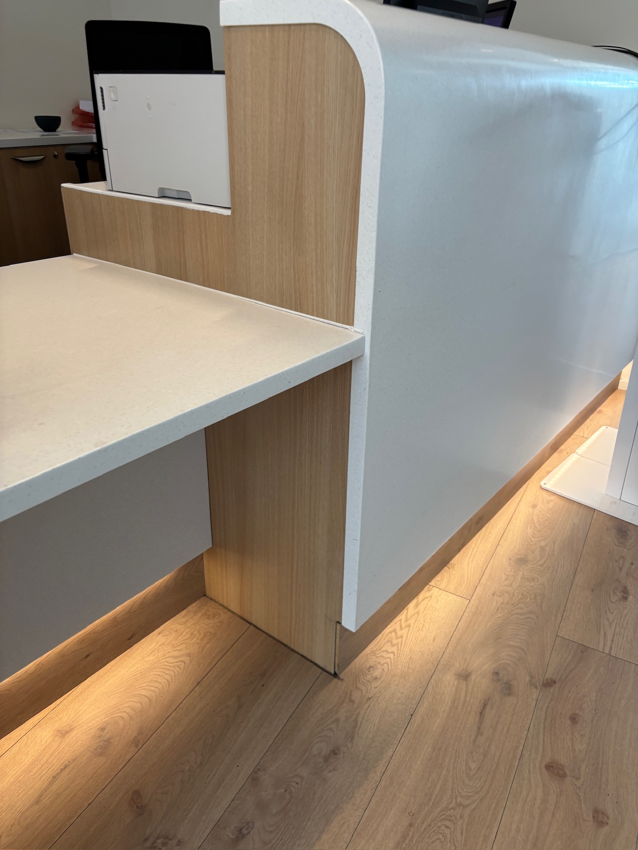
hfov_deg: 53.1
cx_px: 319
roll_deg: -1.0
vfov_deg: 67.3
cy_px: 425
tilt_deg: -24.6
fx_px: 639
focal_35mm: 26
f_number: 1.6
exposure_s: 1/83
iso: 100
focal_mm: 5.96
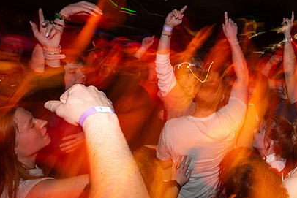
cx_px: 243
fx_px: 206
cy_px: 58
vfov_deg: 49.9
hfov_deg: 64.3
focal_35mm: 25
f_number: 5.6
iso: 500
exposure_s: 1/4
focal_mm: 14
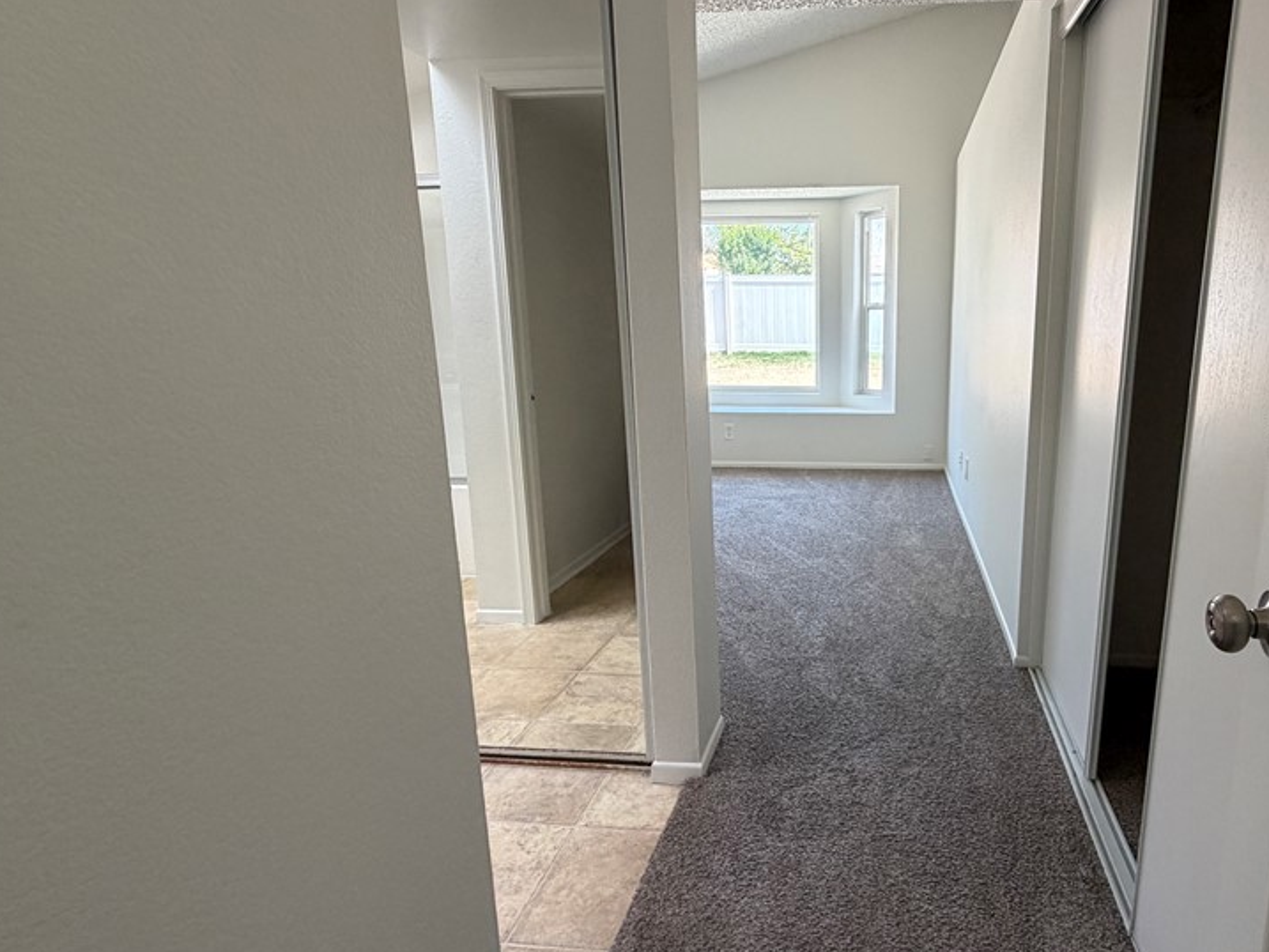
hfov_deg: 79.6
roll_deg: +0.4
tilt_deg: -11.3
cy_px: 465
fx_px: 733
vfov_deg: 66.0
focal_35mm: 20
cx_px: 825
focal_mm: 2.22
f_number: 2.2
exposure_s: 1/121
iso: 200
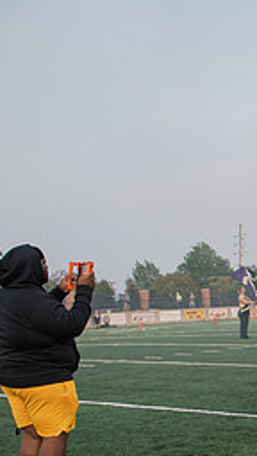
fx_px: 691
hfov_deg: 17.7
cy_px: 339
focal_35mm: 57
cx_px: 437
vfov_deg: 35.8
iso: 640
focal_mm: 24
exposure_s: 1/640
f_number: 5
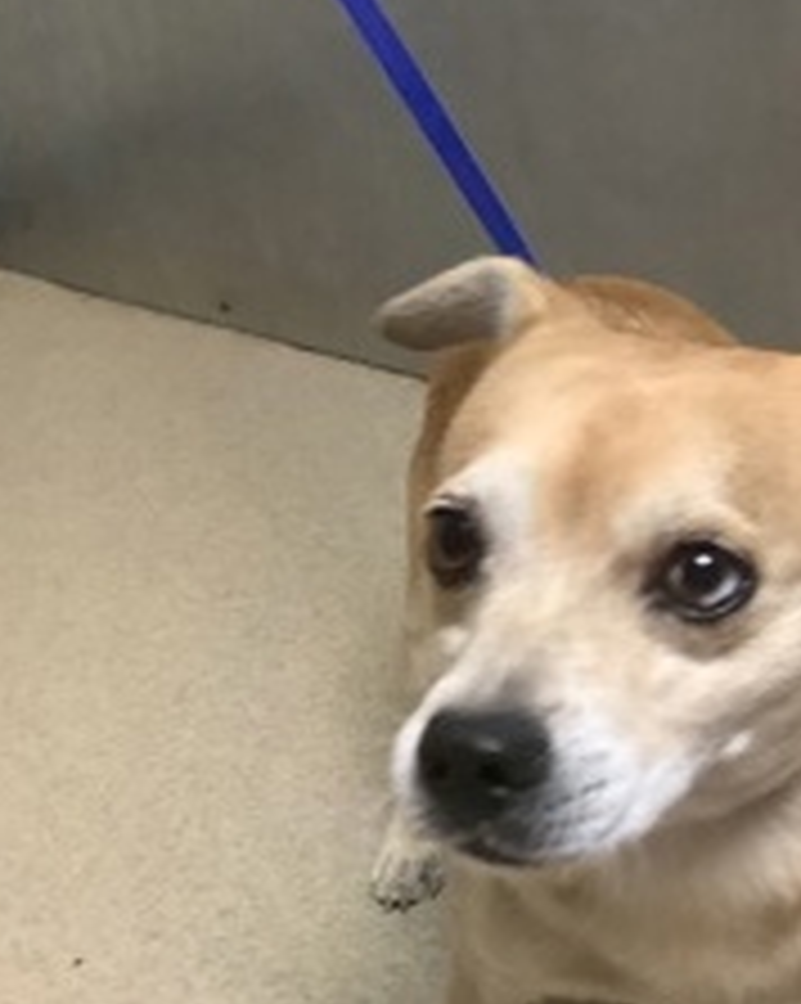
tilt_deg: -29.0
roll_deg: +1.3
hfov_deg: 26.3
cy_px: 599
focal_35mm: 57
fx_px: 1691
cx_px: 610
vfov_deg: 33.0
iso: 400
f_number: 2.4
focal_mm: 3.3
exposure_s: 1/60
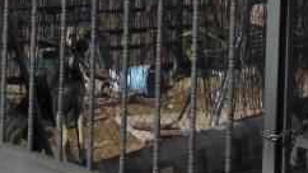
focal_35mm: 157
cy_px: -238
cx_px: 99
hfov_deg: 13.7
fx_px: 1282
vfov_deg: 7.3
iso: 125
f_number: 7.8
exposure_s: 1/640
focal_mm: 6
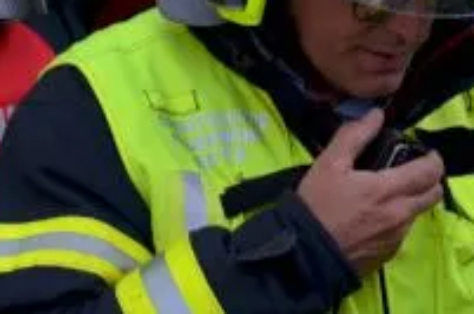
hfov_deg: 12.0
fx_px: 2228
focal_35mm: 170
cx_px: 31
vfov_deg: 8.1
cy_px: 144
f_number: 4.5
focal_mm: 35
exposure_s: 1/640
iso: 800
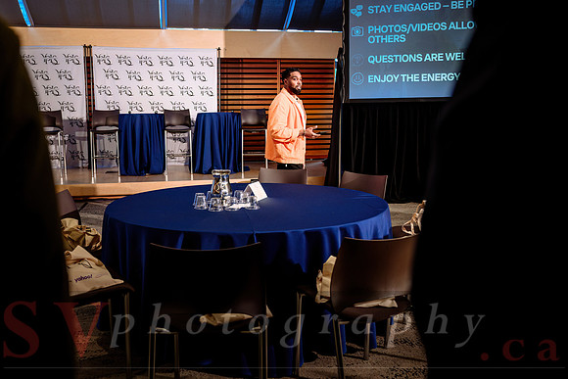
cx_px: 265
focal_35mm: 34
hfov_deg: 56.2
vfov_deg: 39.2
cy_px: 164
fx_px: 532
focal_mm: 28.5
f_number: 2.8
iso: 500
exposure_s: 1/80
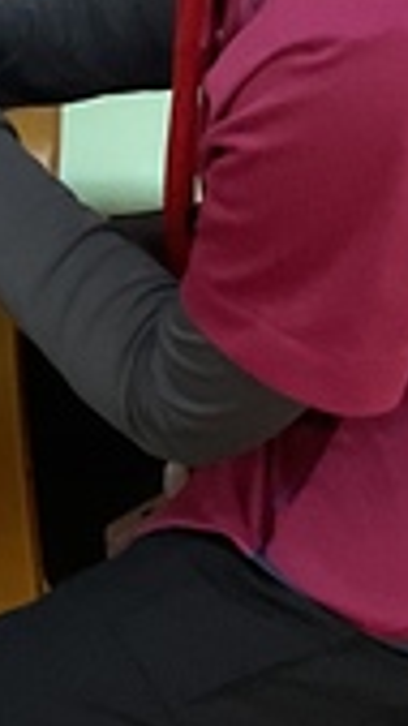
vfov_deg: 14.0
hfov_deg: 7.8
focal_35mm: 150
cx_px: -378
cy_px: 799
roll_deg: +11.3
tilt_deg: -34.6
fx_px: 2886
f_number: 1.8
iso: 200
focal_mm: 3
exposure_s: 1/60
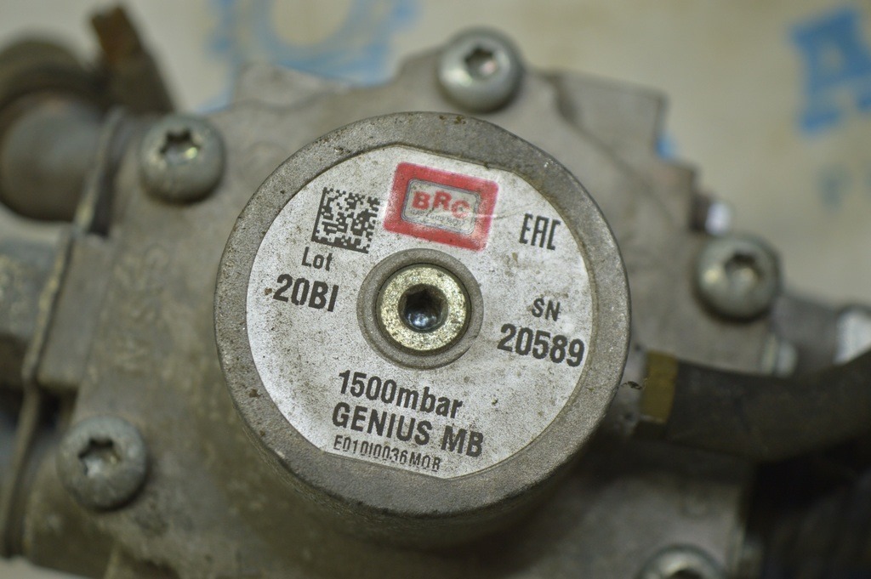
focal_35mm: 75
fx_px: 1813
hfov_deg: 27.0
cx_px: 436
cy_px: 290
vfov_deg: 18.2
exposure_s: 1/50
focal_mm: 50
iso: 400
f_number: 5.6
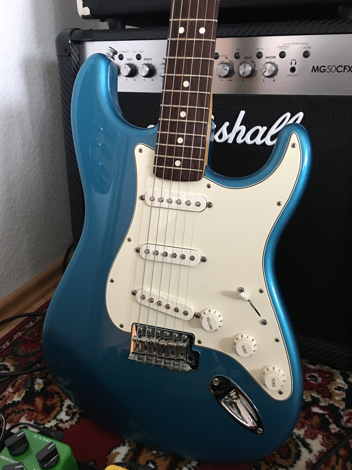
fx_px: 393
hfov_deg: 48.2
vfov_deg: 61.7
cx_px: 176
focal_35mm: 29
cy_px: 235
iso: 80
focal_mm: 4.15
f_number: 2.2
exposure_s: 1/17
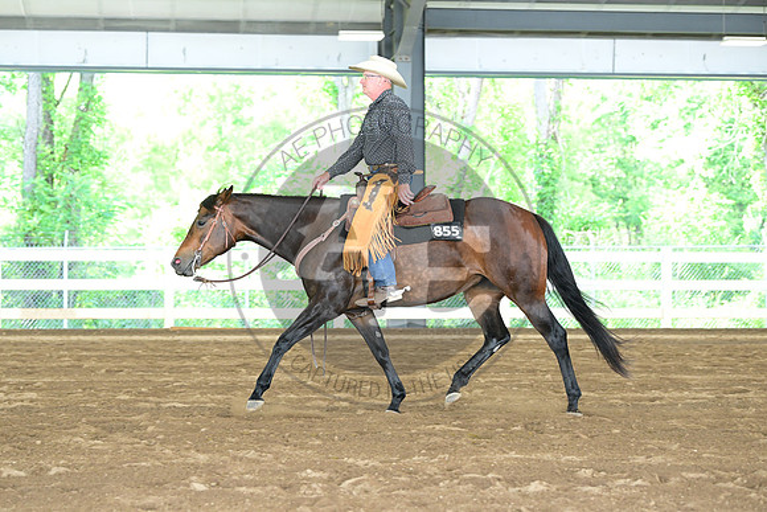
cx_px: 384
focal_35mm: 95
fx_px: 2024
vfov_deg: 14.4
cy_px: 256
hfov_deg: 21.5
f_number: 4.5
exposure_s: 1/320
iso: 2500
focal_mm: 95
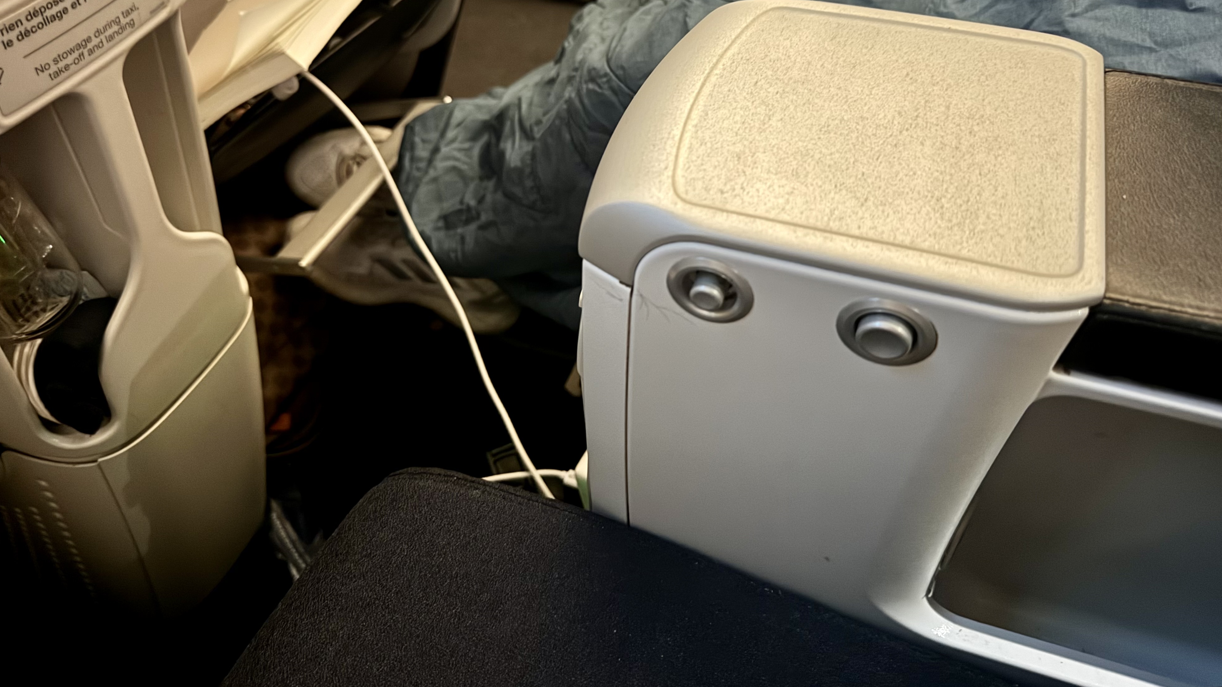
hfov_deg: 69.9
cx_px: 619
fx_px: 875
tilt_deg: -45.5
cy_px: 245
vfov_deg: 42.5
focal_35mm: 27
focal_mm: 6.76
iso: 2000
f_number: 1.78
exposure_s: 1/9
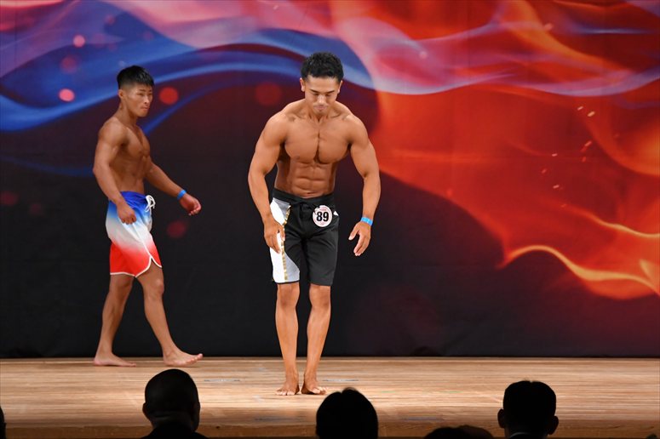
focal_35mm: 240
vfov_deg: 5.7
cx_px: 330
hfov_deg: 8.6
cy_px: 220
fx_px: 4398
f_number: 5.6
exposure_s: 1/400
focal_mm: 160
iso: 3200
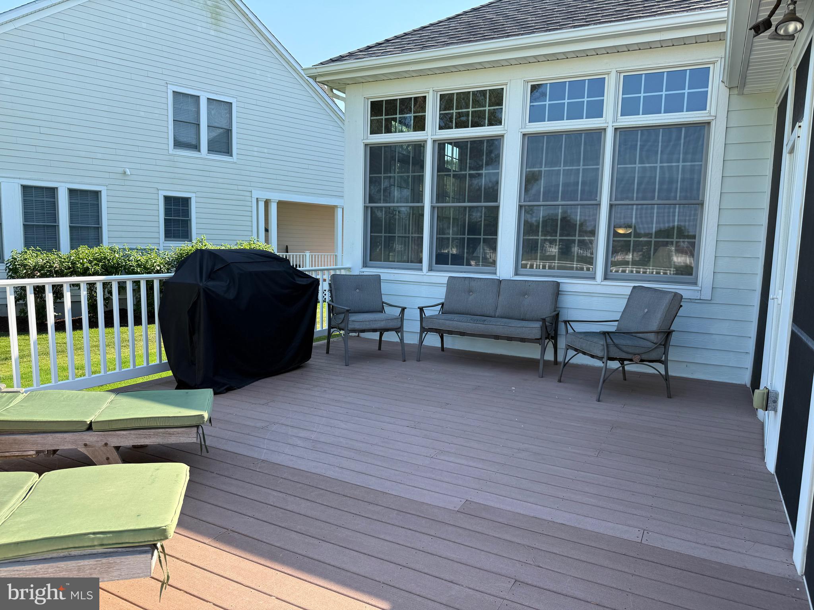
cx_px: 407
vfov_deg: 56.8
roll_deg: -1.4
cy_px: 305
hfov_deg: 71.6
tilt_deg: -5.3
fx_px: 564
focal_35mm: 24
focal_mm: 6.76
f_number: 1.78
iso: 80
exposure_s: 1/1139
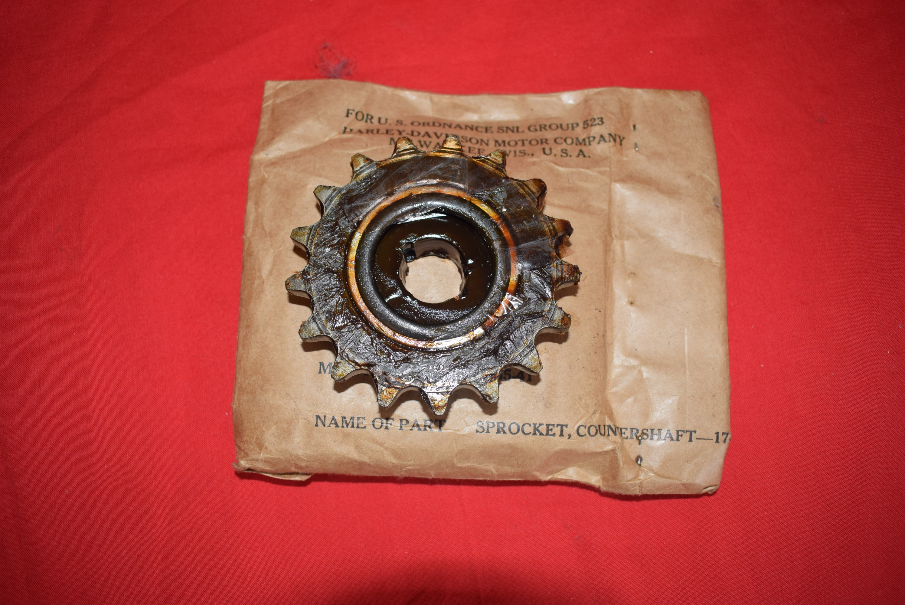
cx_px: 452
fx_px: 755
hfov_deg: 61.9
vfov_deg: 43.7
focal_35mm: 30
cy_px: 302
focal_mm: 20
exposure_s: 1/40
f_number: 5
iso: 320
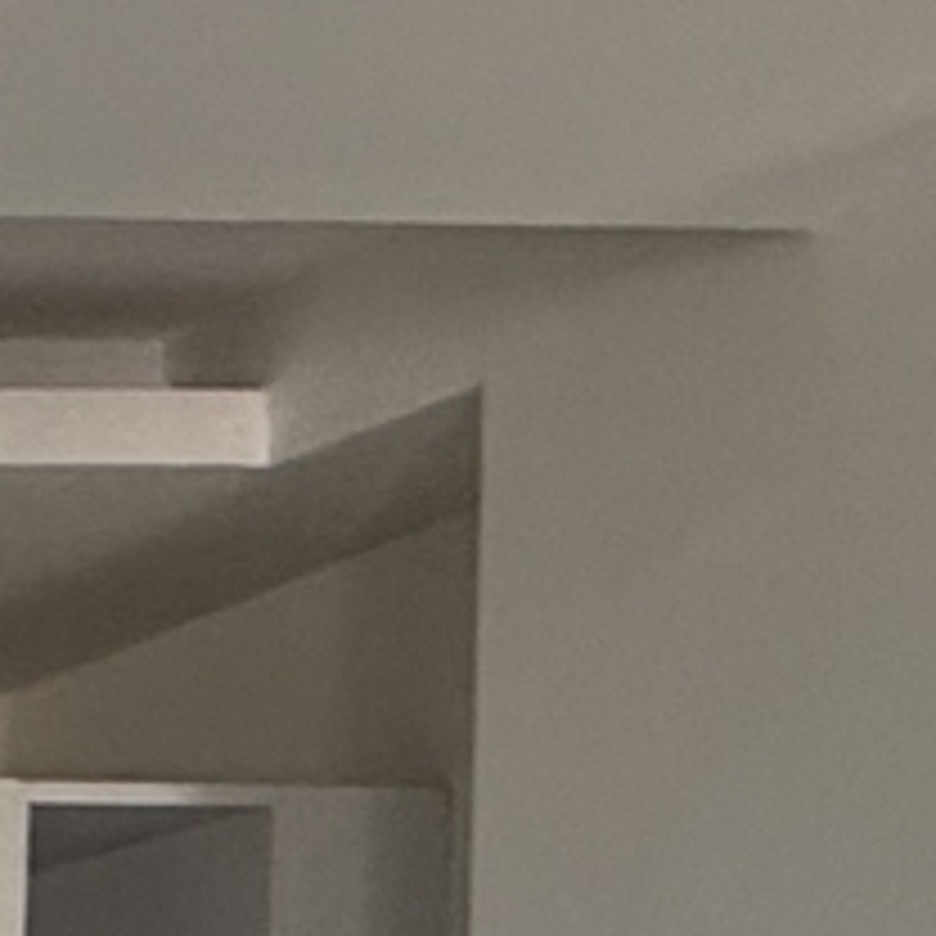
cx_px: -2534
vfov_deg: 12.8
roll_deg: -0.2
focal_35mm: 122
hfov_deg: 8.7
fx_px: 3732
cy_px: 1750
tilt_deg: -1.4
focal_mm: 2.22
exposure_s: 1/99
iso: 125
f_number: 2.2
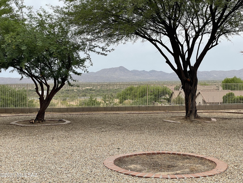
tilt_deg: -0.2
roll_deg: +0.5
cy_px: 92
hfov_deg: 36.8
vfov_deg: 28.0
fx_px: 365
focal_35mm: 52
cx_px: 122
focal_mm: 6
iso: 25
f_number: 2
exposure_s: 1/666
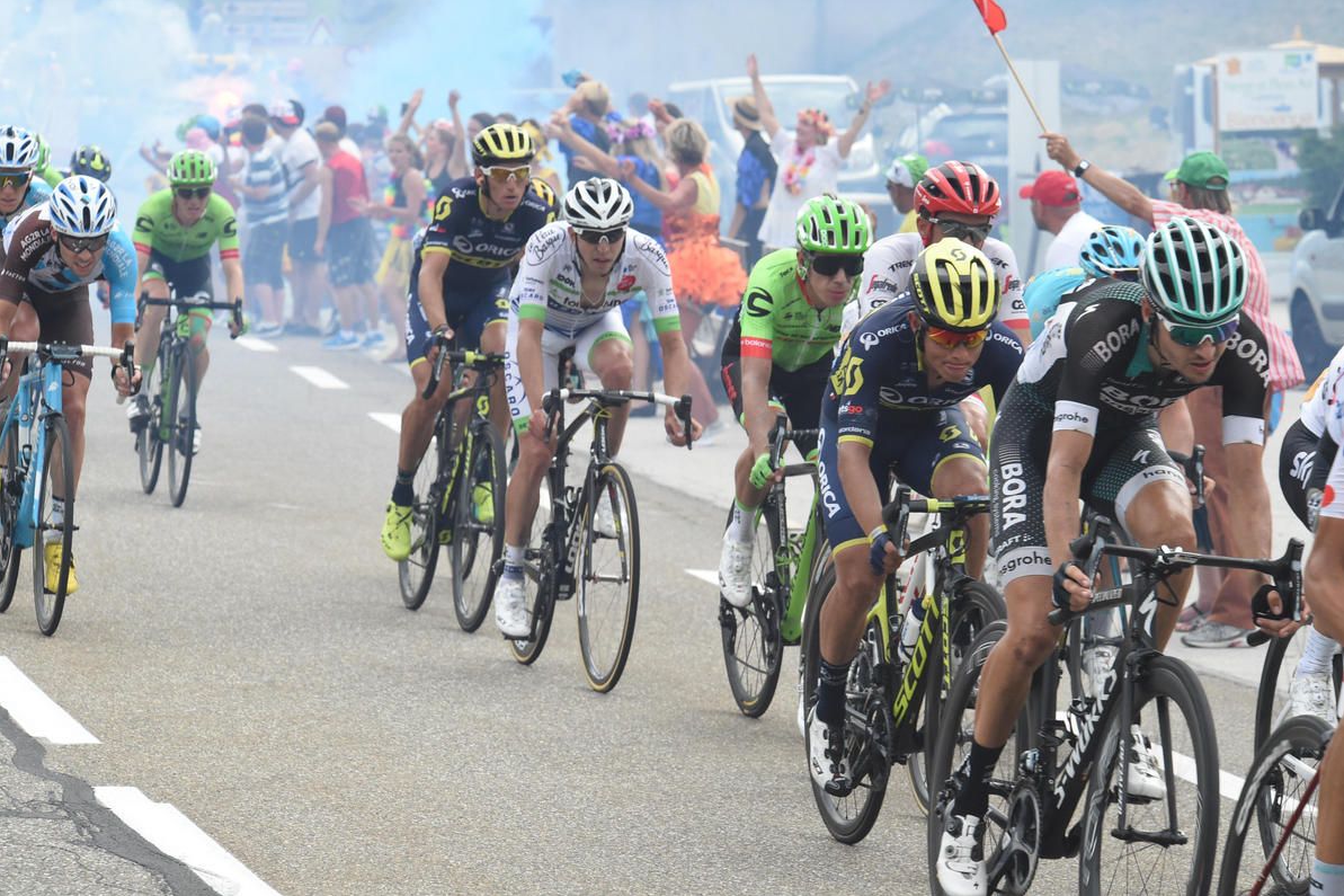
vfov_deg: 7.0
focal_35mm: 196
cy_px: 447
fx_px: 7316
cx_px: 675
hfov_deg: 10.5
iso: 3200
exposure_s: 1/1000
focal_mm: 195
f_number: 14
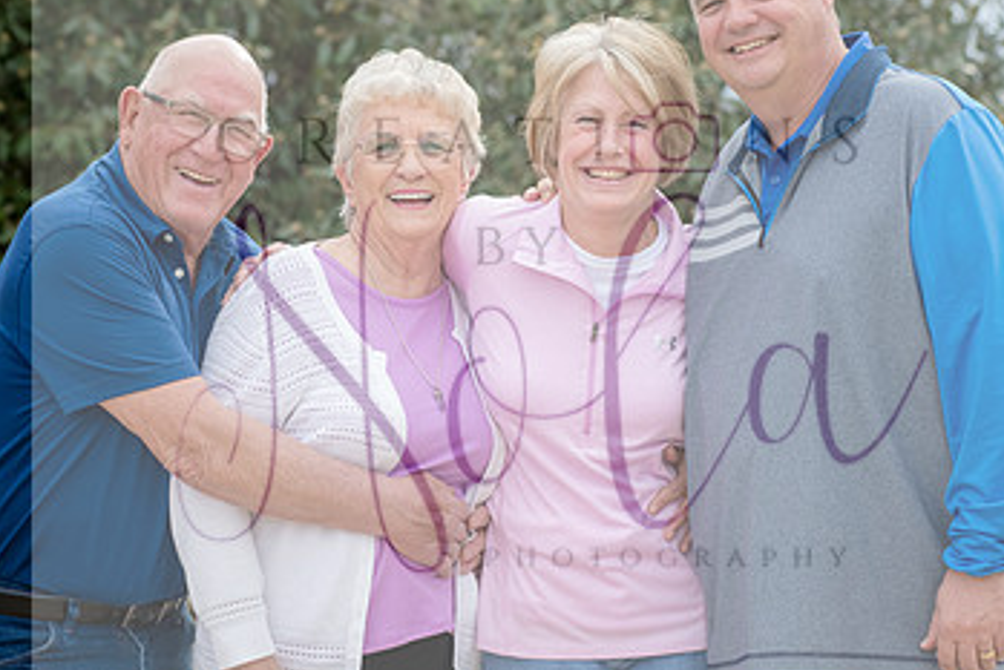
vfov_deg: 8.3
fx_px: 4631
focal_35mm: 166
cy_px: 303
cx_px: 552
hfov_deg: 12.4
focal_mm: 100
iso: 400
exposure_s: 1/640
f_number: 5
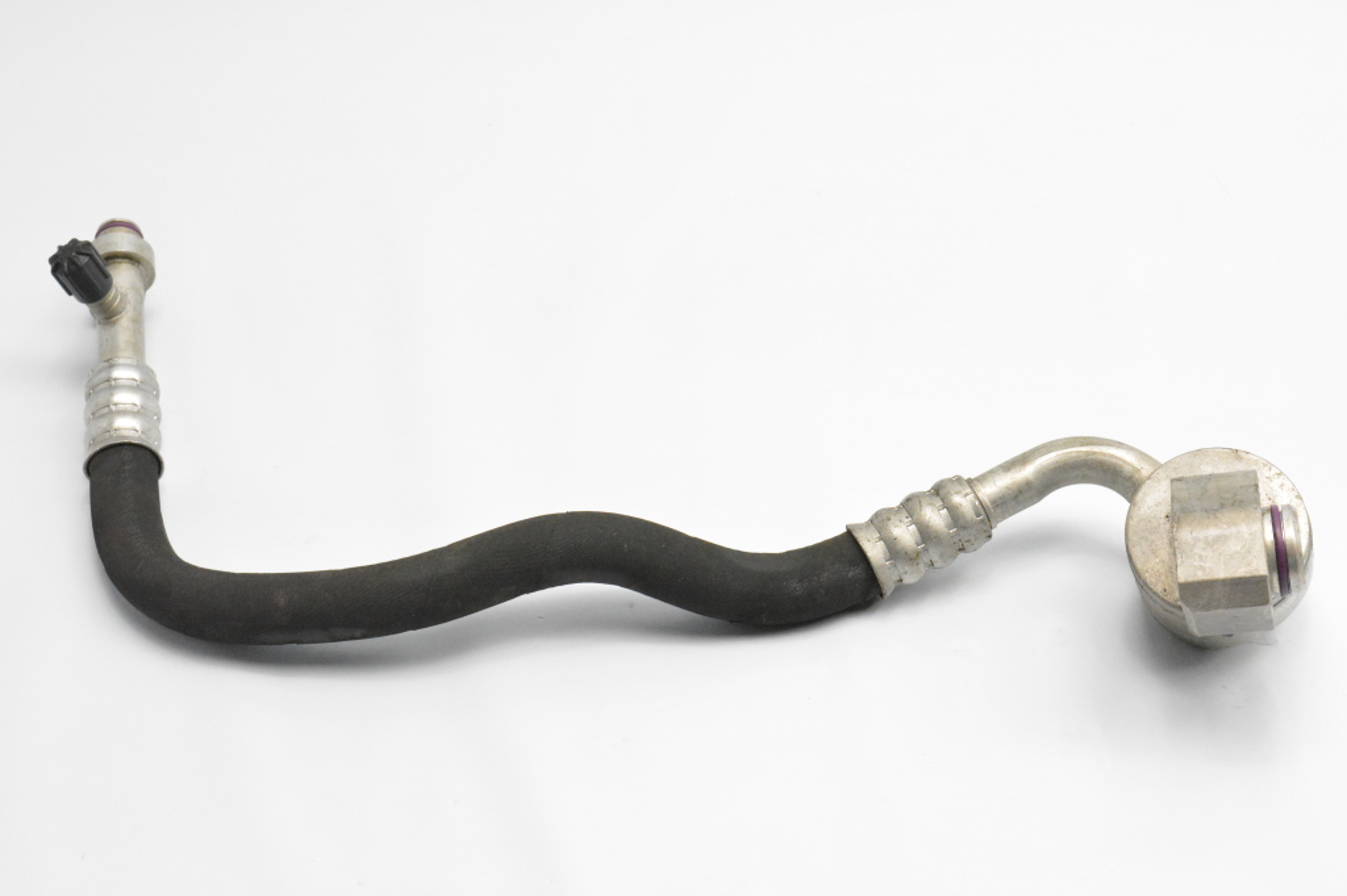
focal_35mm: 57
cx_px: 674
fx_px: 2132
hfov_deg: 35.1
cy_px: 448
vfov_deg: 23.8
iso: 6400
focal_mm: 38
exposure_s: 1/640
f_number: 13
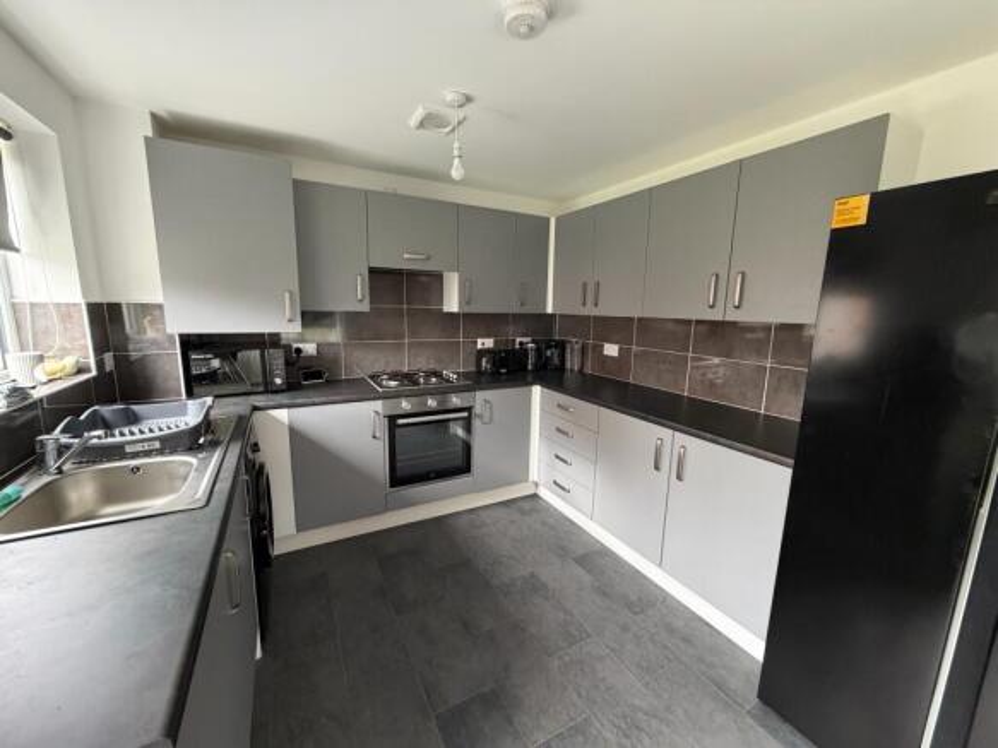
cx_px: 499
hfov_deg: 102.1
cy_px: 374
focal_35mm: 14
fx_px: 404
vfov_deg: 85.7
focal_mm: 2.22
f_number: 2.2
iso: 400
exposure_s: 1/60
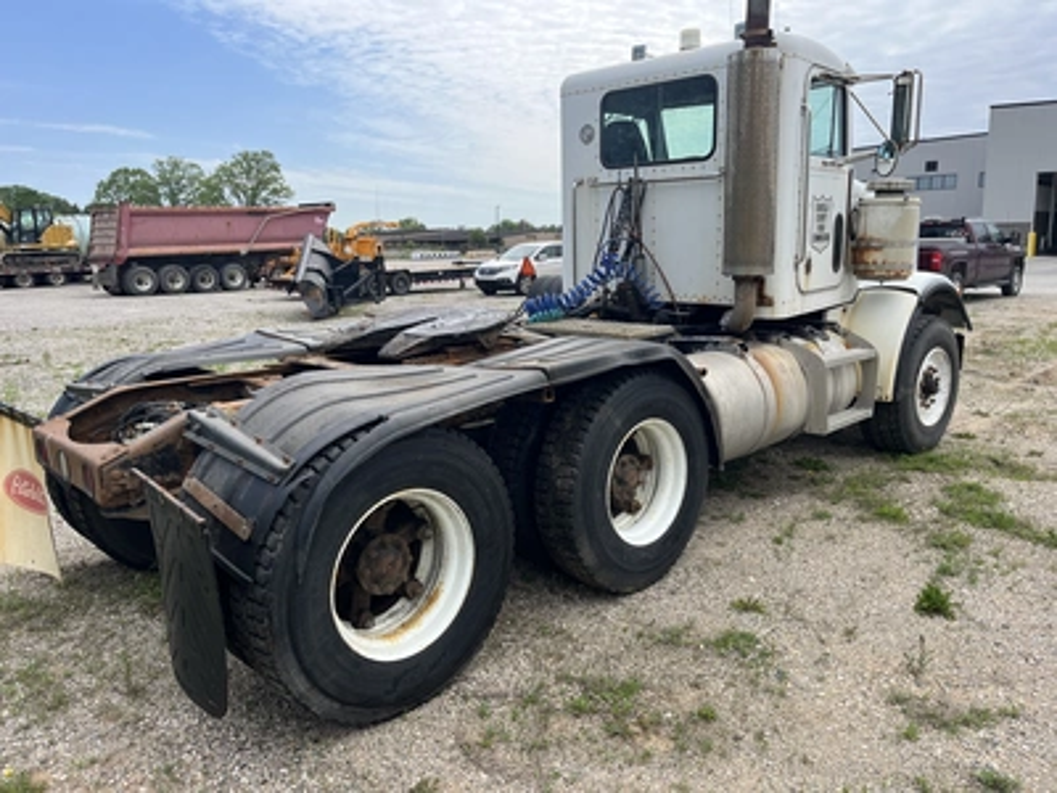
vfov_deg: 53.1
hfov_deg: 67.3
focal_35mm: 26
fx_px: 794
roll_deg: +0.8
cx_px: 528
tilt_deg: -9.9
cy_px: 396
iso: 50
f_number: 1.6
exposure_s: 1/1600
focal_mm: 5.1
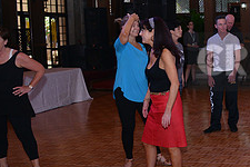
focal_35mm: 62
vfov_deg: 21.9
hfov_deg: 27.9
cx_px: 309
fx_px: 431
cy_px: 62
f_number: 5.6
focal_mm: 24
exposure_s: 1/250
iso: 800
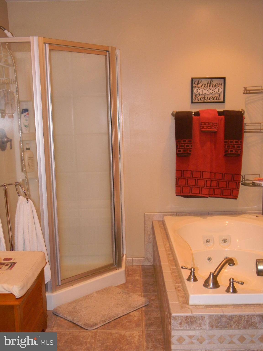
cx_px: 132
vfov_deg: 45.8
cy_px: 176
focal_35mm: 41
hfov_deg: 35.1
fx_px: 415
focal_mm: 7.3
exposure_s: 1/30
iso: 200
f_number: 3.8
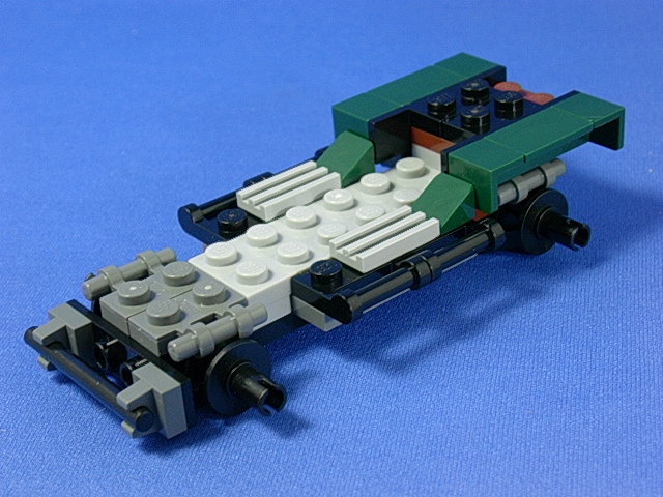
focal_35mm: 75
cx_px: 332
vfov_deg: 19.6
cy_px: 248
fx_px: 1436
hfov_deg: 26.0
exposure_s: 1/7.3
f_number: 3.8
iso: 70
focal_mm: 11.3
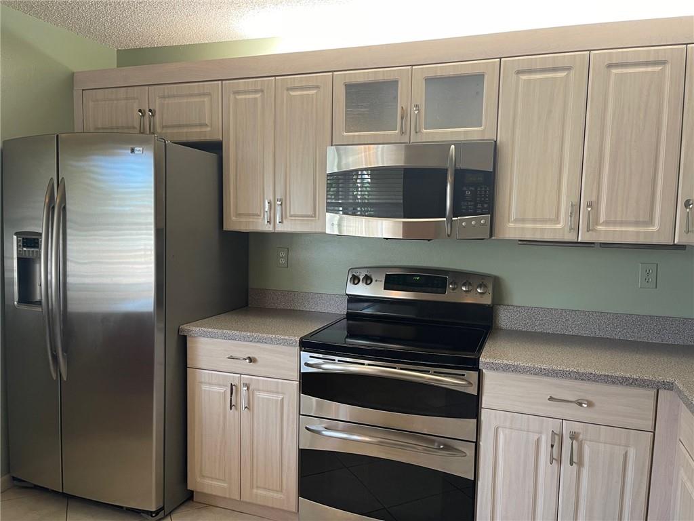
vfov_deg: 53.1
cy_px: 260
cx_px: 347
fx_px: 521
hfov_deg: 67.3
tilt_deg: -4.8
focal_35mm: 26
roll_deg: -1.3
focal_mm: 5.1
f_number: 1.6
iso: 125
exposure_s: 1/60
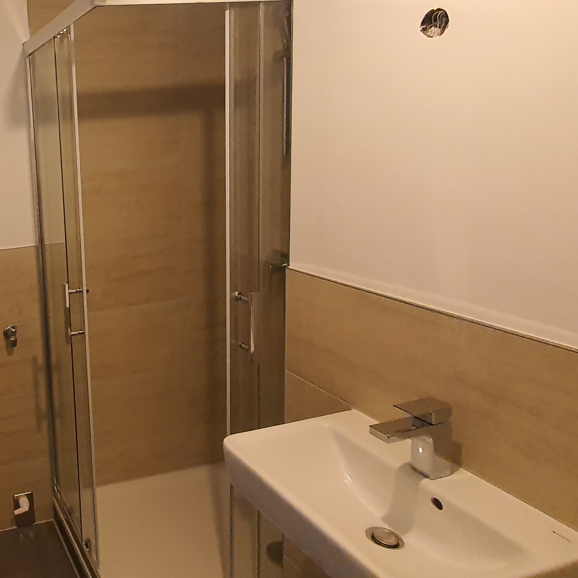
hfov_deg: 48.6
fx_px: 510
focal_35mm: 27
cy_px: 238
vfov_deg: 58.7
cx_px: 0
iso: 400
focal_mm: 1.8
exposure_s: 1/50
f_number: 2.2
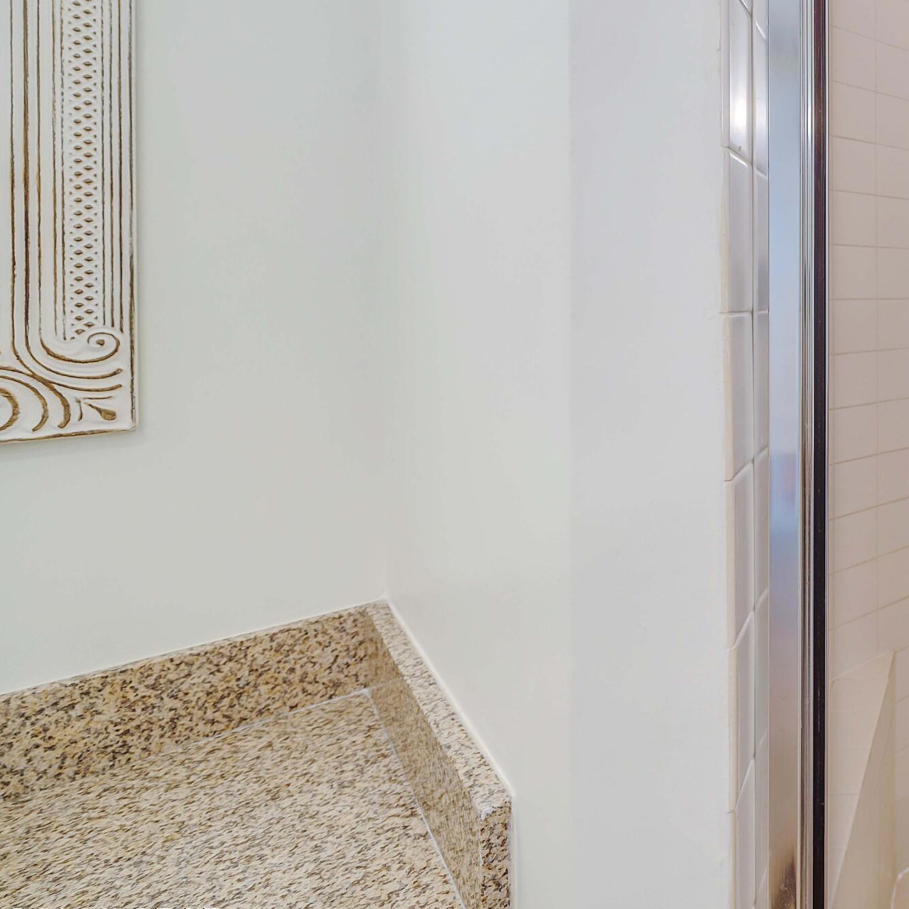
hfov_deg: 46.7
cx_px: 1024
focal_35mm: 23
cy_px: 302
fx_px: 683
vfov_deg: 65.5
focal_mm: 12
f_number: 5.6
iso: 100
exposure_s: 1/8
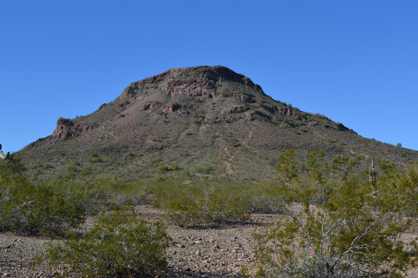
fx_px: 627
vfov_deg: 25.1
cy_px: 147
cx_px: 187
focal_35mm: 54
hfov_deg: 36.8
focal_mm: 32
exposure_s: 1/250
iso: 100
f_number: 8
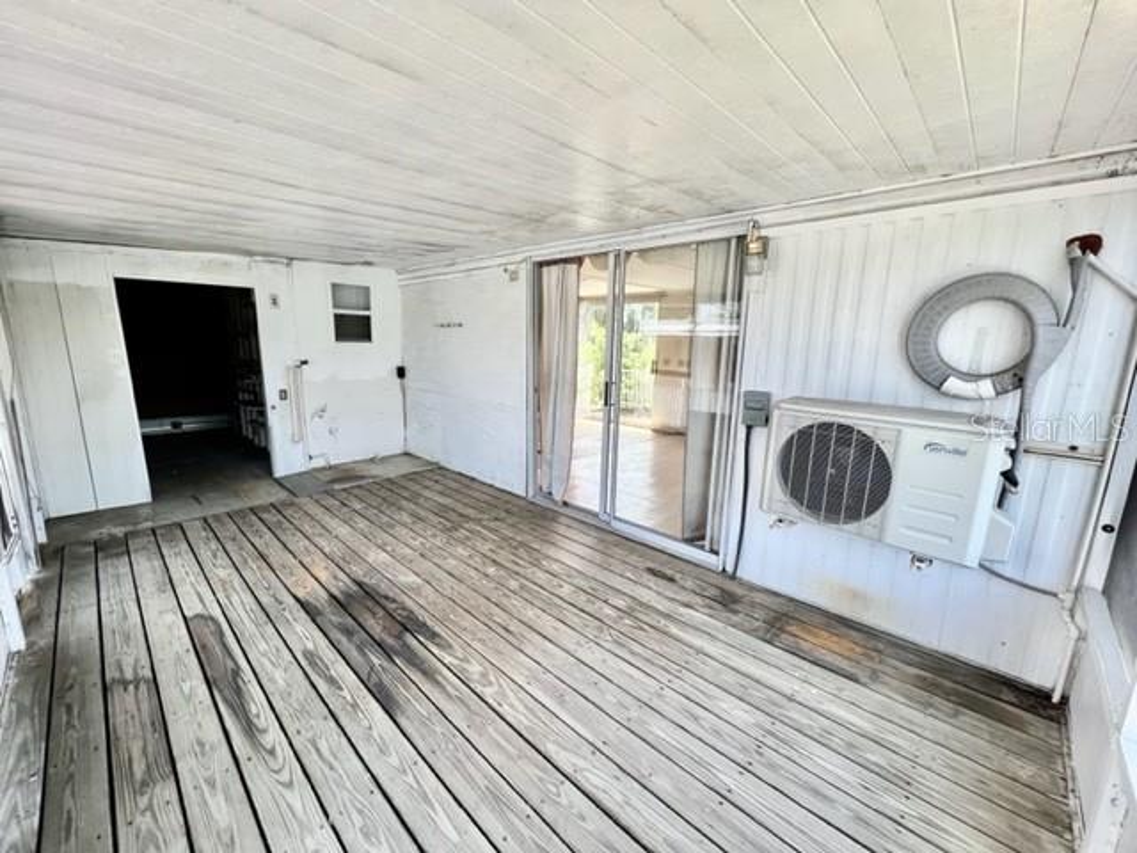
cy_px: 426
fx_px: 427
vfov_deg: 89.9
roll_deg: -1.2
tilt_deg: -11.1
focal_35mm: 13
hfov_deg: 106.2
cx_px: 568
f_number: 1.8
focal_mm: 1.57
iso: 32
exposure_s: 1/200
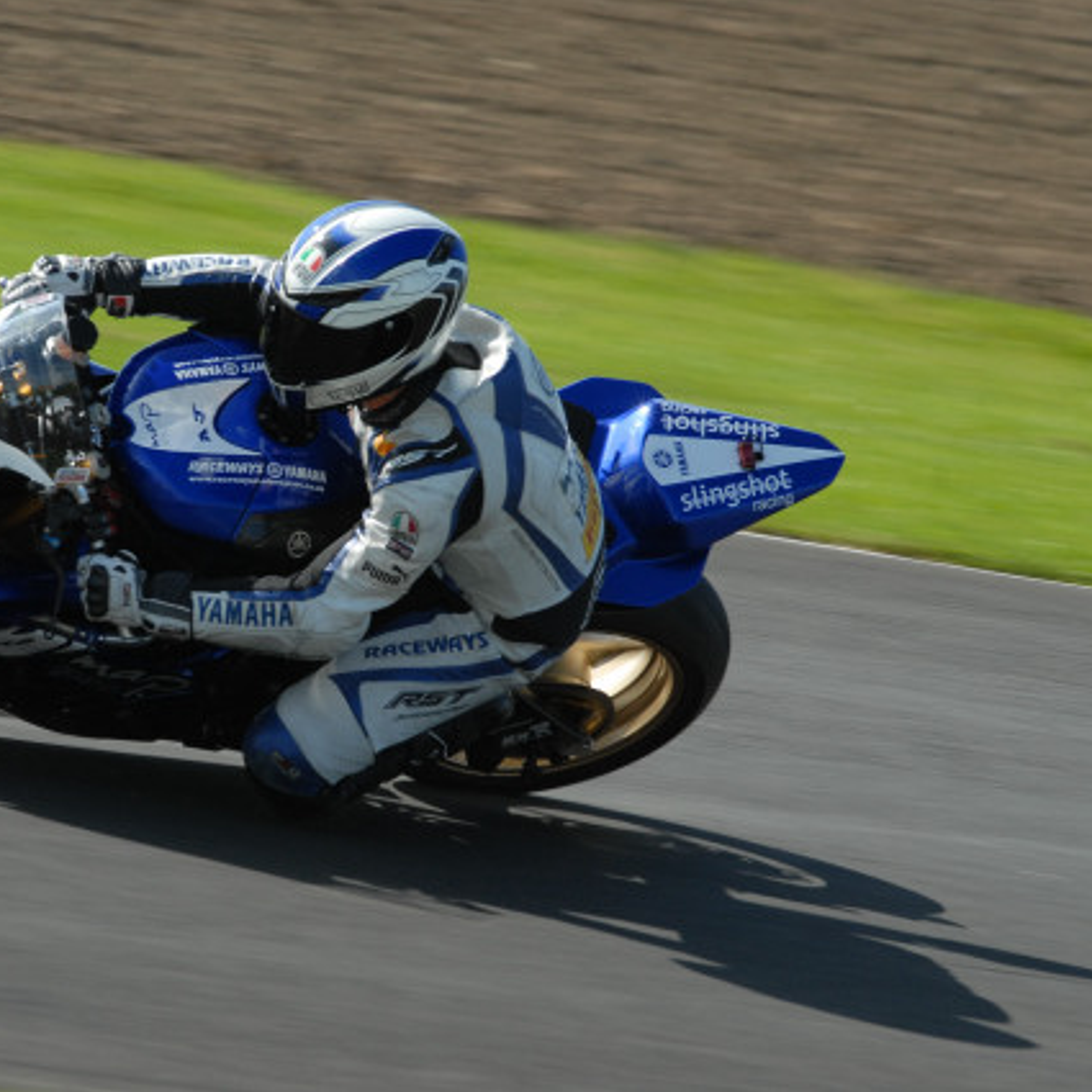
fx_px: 12349
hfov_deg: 5.1
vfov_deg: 5.1
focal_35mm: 346
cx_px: 295
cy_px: 545
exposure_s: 1/400
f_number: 9
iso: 400
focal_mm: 180
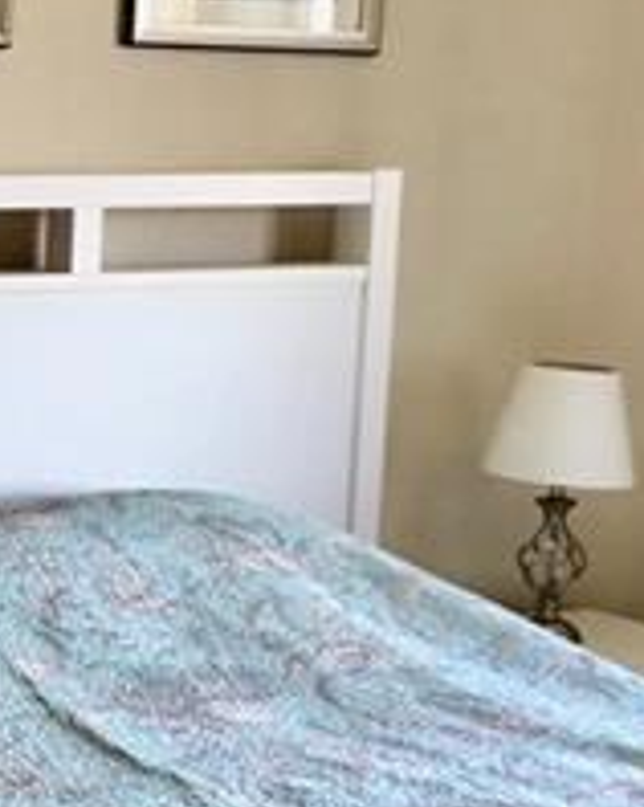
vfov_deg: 17.9
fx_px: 2529
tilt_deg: -13.5
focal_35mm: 106
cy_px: 664
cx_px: -151
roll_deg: -1.2
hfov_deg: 14.0
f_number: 1.8
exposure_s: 1/17
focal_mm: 3.99
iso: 40
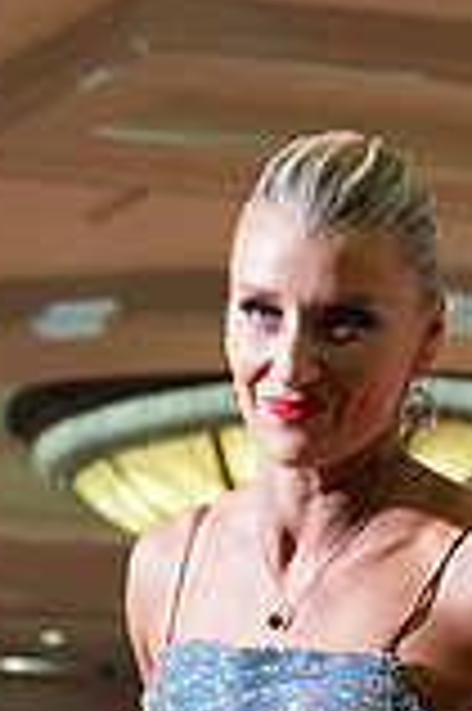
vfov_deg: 7.8
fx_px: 5065
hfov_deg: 5.3
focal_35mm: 257
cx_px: 371
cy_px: 1148
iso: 8000
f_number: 5.6
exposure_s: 1/400
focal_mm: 70
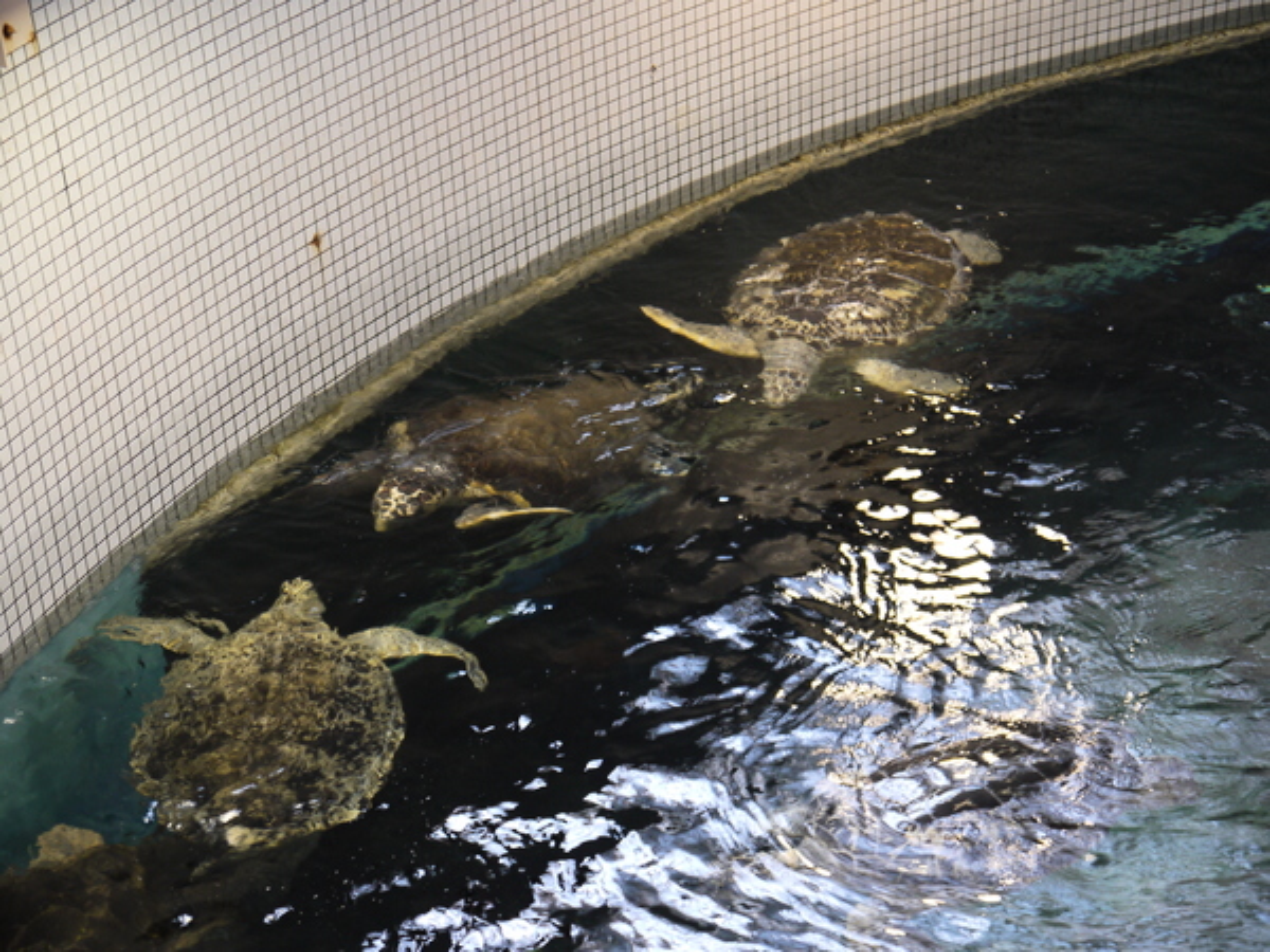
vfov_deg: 19.9
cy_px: 476
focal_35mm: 74
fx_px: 2715
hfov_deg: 26.3
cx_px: 635
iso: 400
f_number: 5.4
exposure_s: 1/25
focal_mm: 37
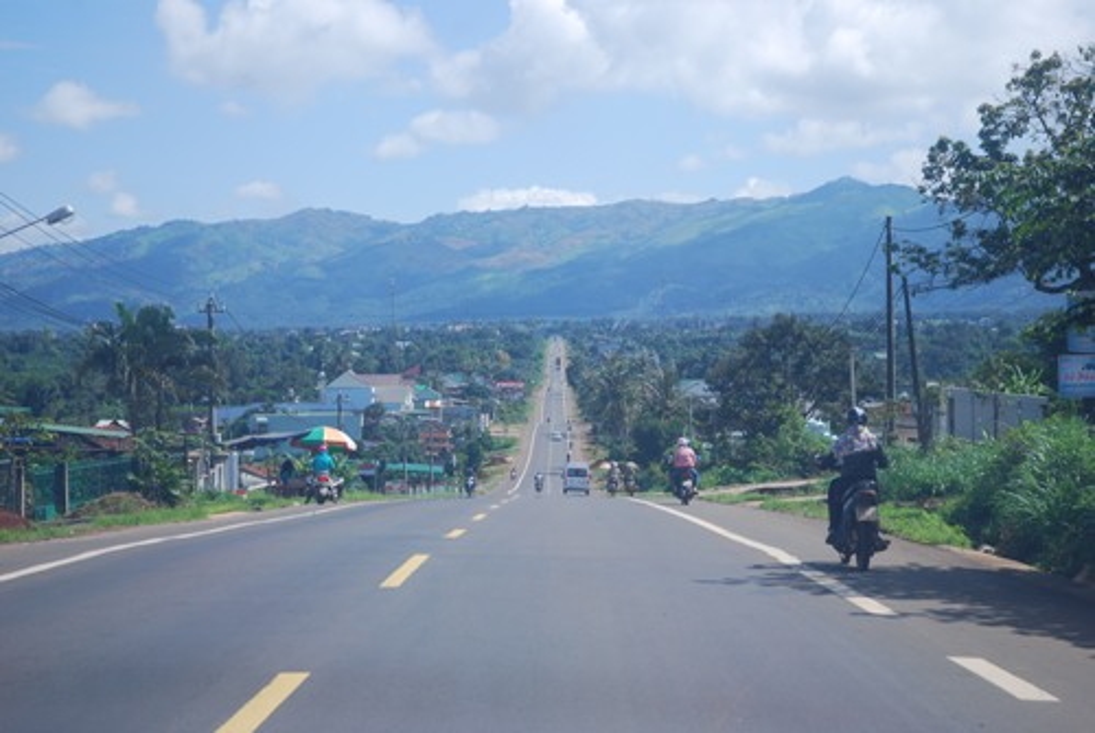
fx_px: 2376
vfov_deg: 17.6
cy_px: 366
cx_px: 548
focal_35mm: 78
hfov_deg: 26.0
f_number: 4.5
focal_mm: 52
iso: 200
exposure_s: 1/500
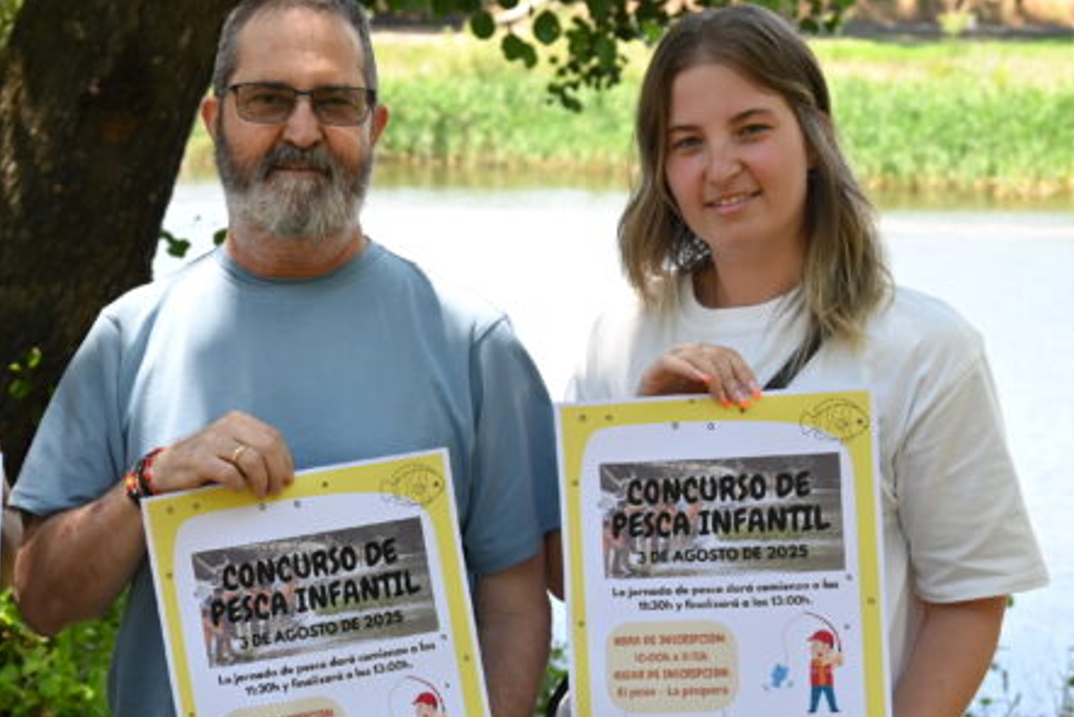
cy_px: 463
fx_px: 2268
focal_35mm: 76
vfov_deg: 17.9
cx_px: 236
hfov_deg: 26.2
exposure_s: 1/320
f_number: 5.3
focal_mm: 42
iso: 400
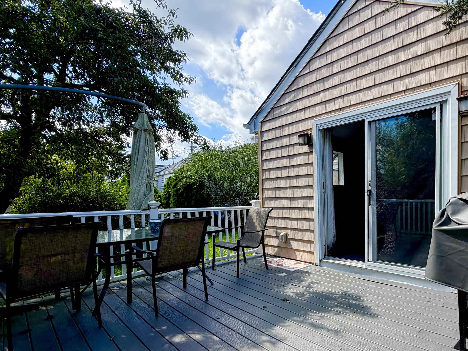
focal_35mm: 20
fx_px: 270
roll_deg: +1.0
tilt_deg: +0.0
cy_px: 209
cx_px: 300
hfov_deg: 79.8
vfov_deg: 65.4
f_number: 2.2
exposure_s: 1/574
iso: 40
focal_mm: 2.22
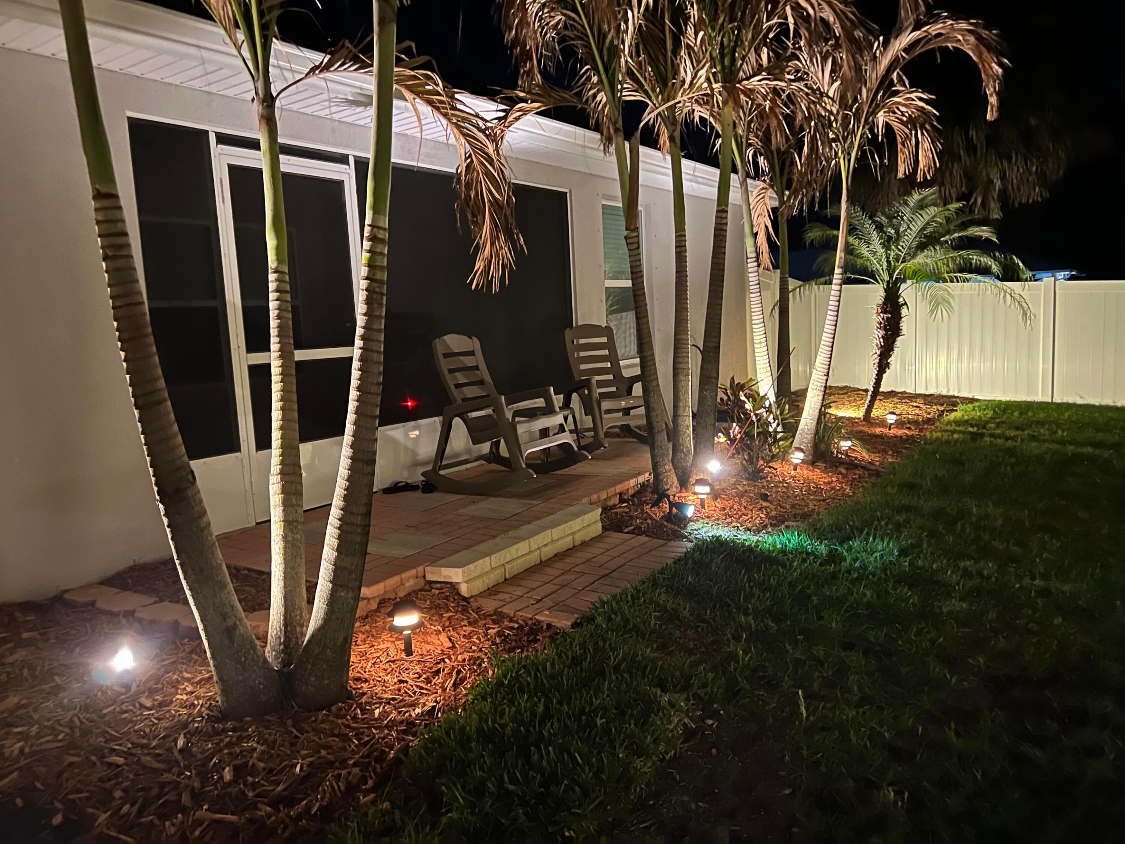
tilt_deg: -8.3
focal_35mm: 26
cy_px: 422
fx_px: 845
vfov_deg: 53.1
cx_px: 562
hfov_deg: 67.3
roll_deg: +2.5
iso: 1250
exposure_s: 1/15
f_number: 1.5
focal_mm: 5.7
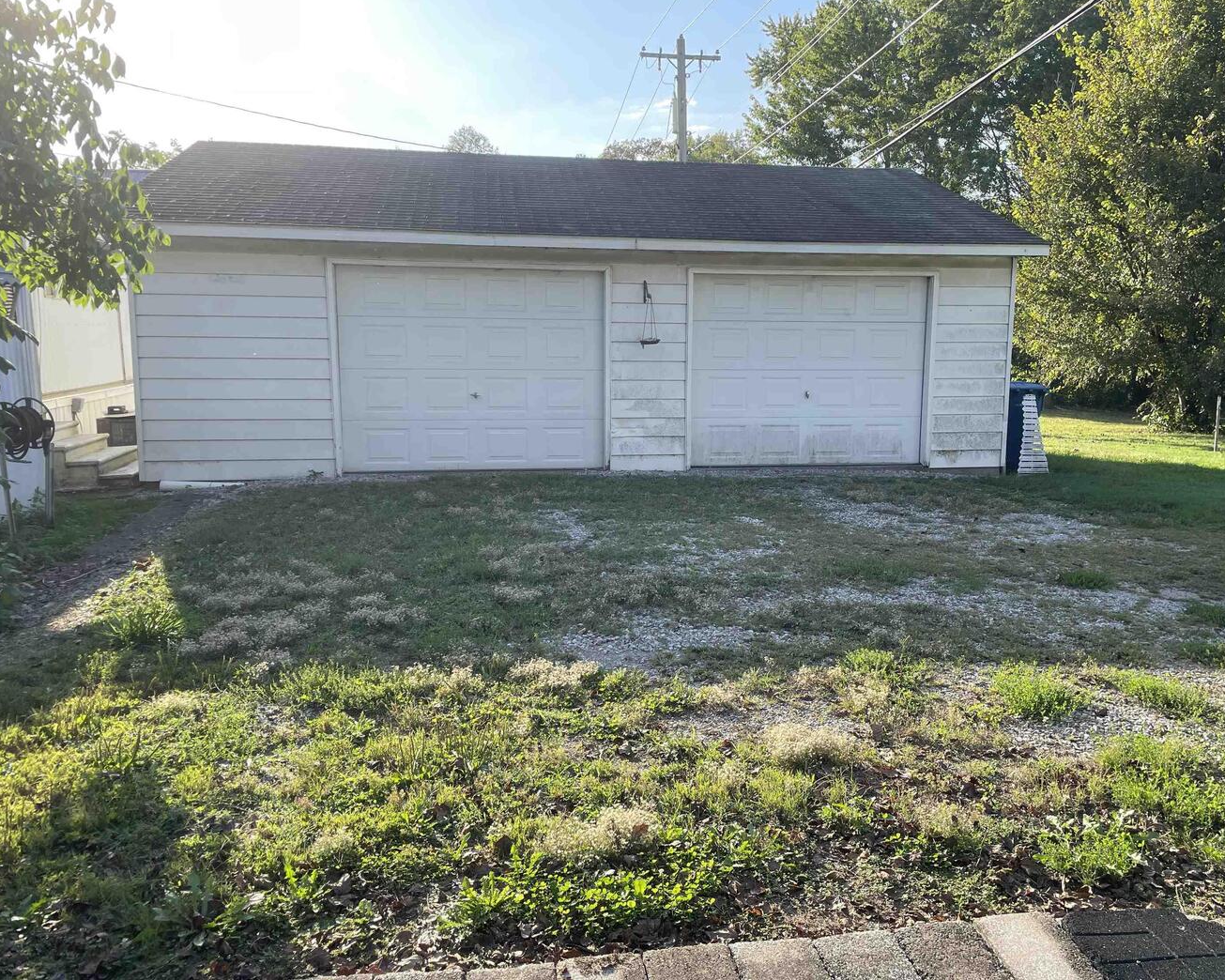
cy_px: 474
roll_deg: -1.2
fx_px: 1015
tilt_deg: -9.9
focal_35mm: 28
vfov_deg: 51.5
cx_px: 673
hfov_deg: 62.1
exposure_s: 1/979
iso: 32
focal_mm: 4.2
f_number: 1.6
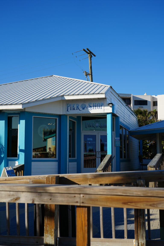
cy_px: 123
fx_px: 314
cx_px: 82
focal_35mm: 46
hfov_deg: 29.2
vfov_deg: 42.7
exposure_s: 1/800
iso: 100
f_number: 5
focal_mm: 46
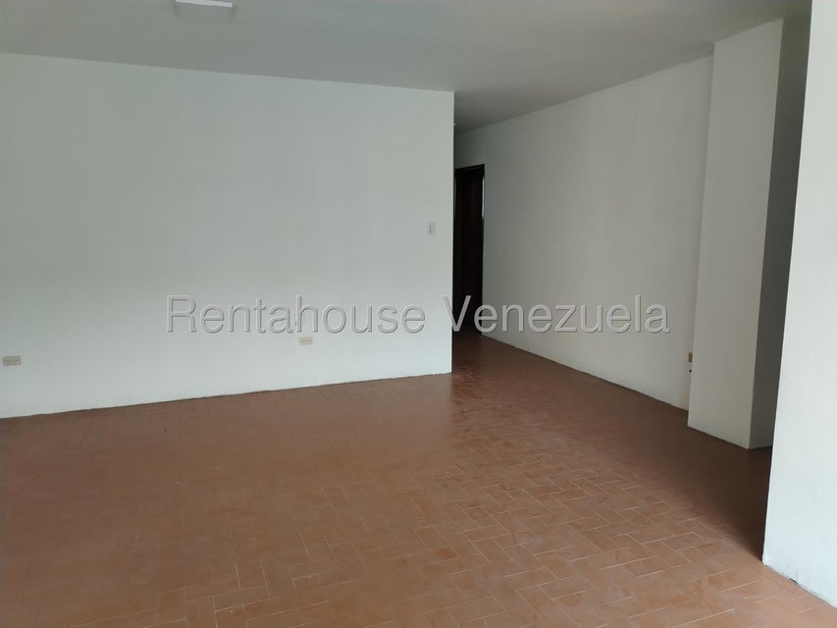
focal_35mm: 29
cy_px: 314
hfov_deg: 61.7
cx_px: 418
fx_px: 701
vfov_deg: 48.2
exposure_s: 1/60
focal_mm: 4.75
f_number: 1.8
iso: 228
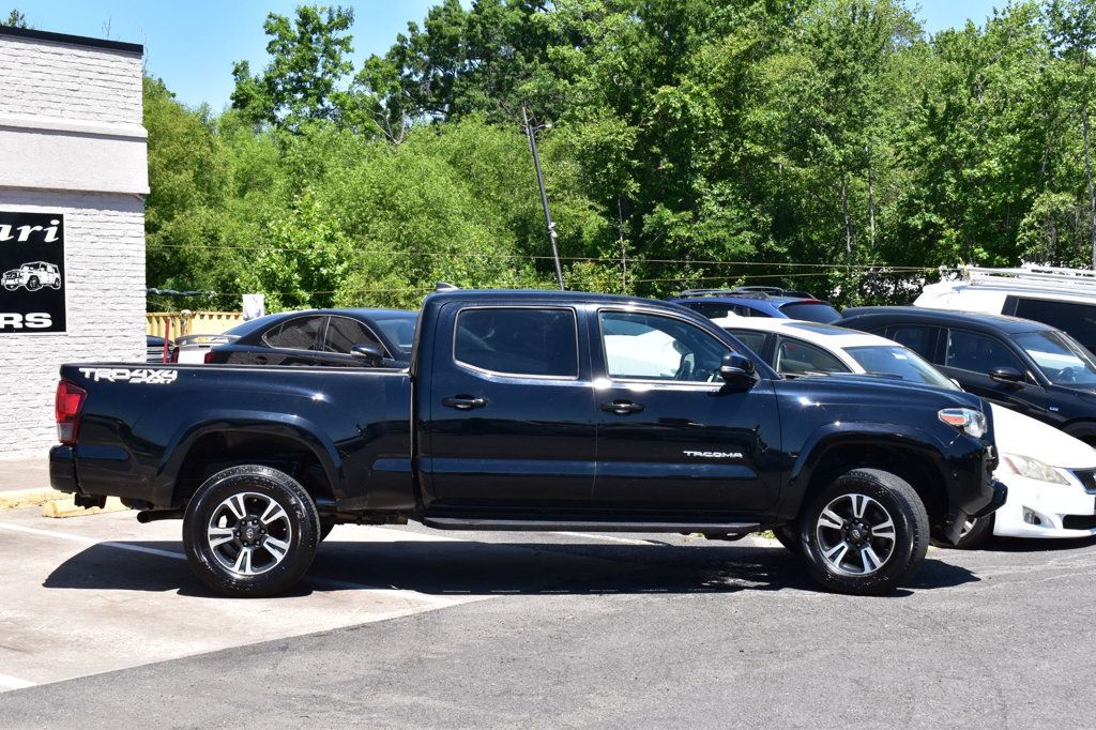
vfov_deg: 25.0
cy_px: 365
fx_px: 1643
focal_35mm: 54
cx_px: 548
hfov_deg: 36.9
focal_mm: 36
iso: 400
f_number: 11
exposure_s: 1/400
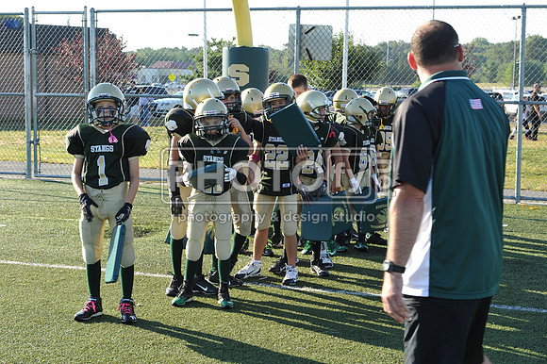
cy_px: 182
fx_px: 1063
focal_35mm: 70
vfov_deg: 19.4
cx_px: 274
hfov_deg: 28.9
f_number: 8
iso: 200
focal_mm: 70
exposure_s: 1/100
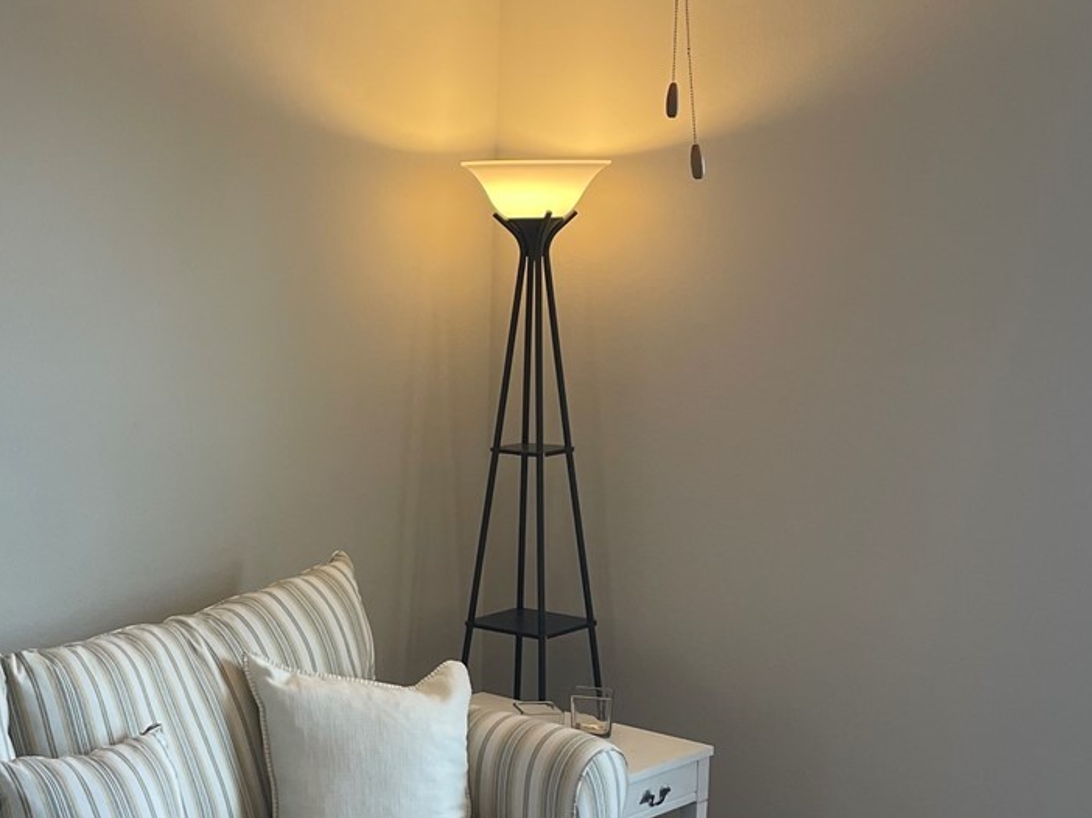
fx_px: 1798
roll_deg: -0.5
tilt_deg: -6.7
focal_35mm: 57
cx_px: 226
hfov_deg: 32.9
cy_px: 459
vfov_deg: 25.6
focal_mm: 5.1
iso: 80
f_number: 1.6
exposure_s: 1/120
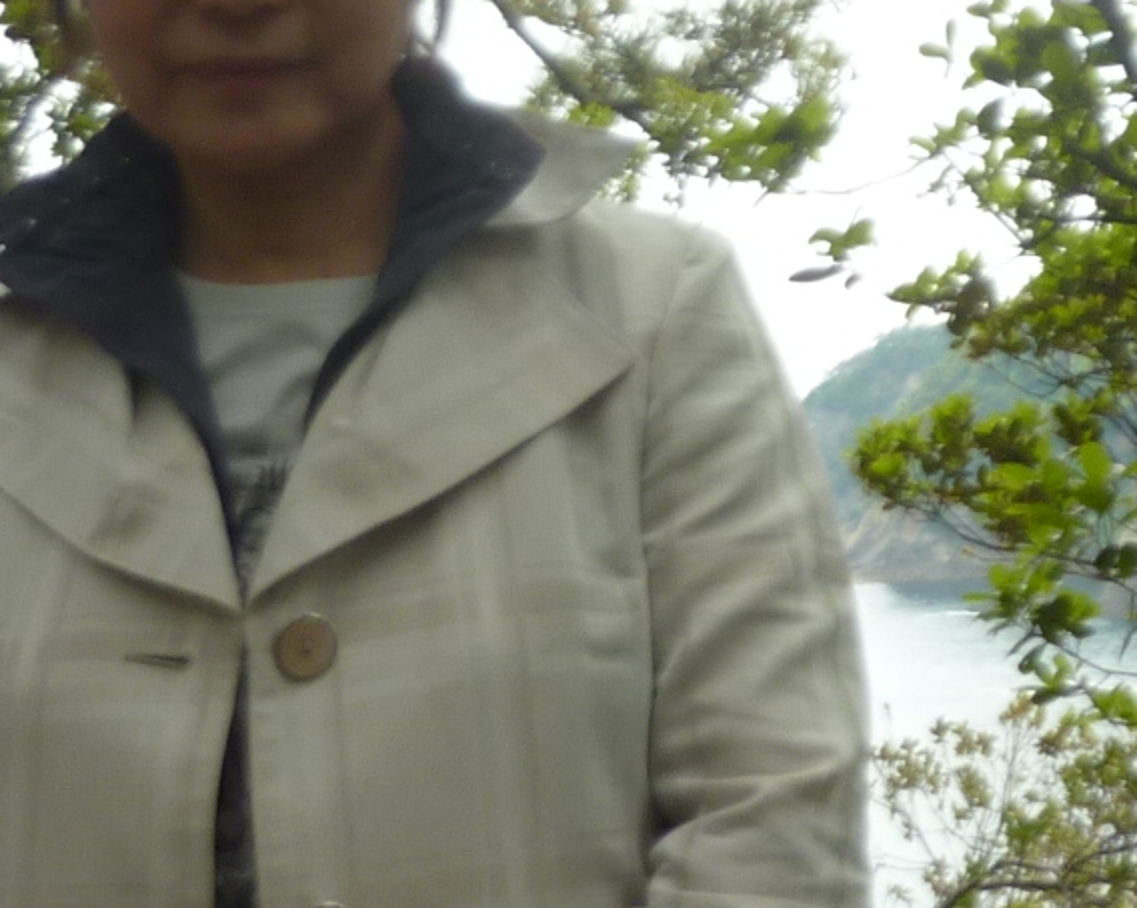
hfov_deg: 21.6
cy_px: 40
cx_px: 813
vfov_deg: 17.1
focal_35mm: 88
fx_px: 2960
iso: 80
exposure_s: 1/40
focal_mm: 4.1
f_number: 3.3
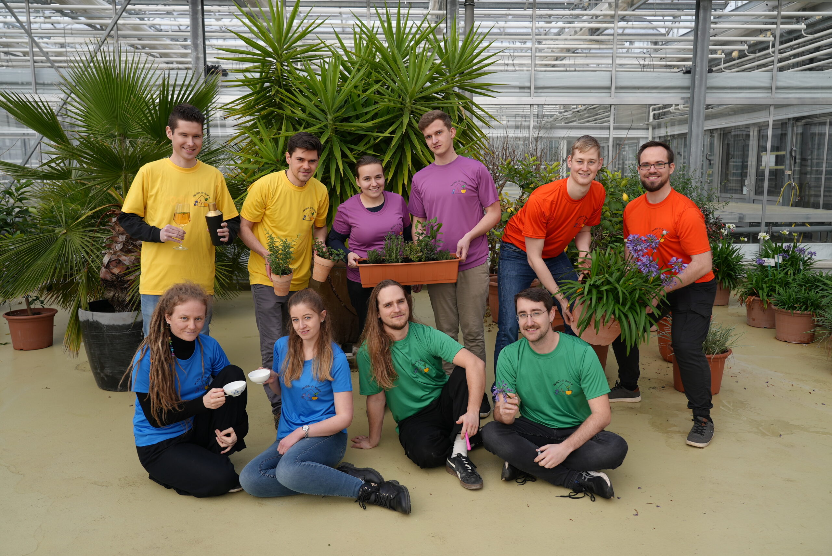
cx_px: 416
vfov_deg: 45.0
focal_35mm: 29
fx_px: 671
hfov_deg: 63.6
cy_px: 278
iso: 80
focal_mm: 29
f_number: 4
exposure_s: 1/160
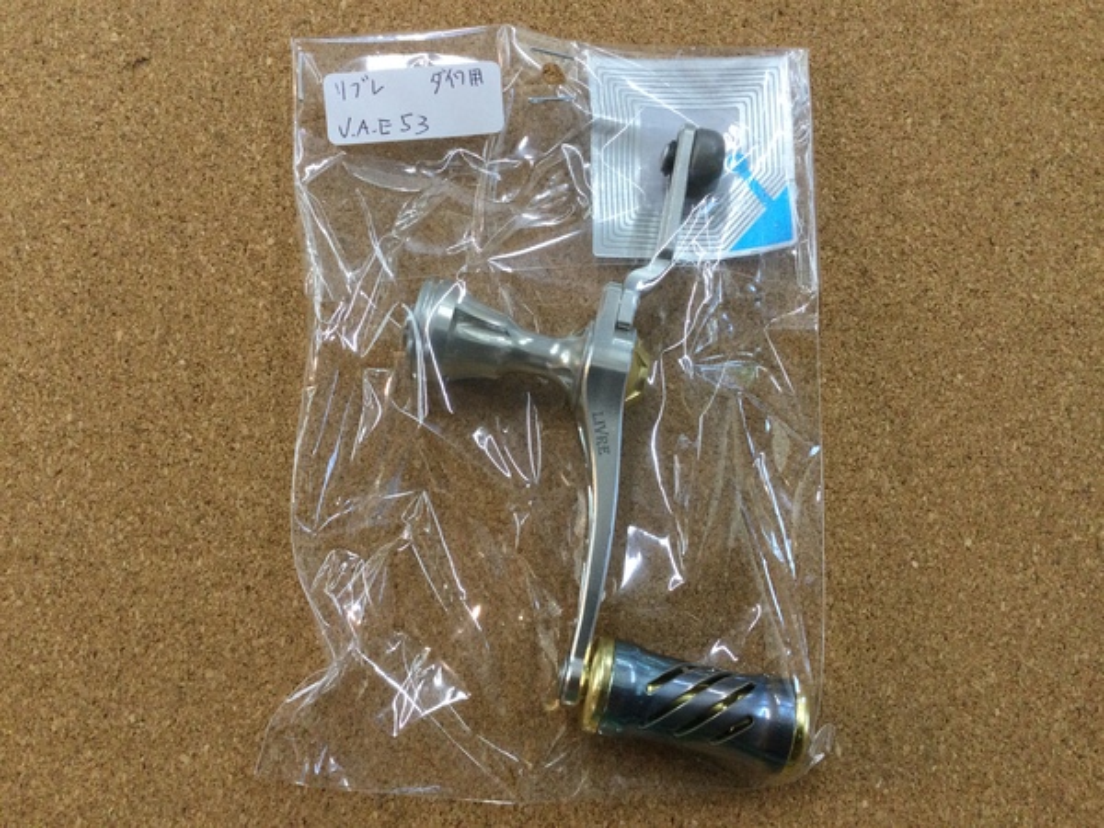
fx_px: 989
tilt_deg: -77.9
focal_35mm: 31
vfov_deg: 45.4
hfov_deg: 58.4
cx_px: 552
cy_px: 414
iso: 32
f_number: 2.4
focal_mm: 3.3
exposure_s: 1/30
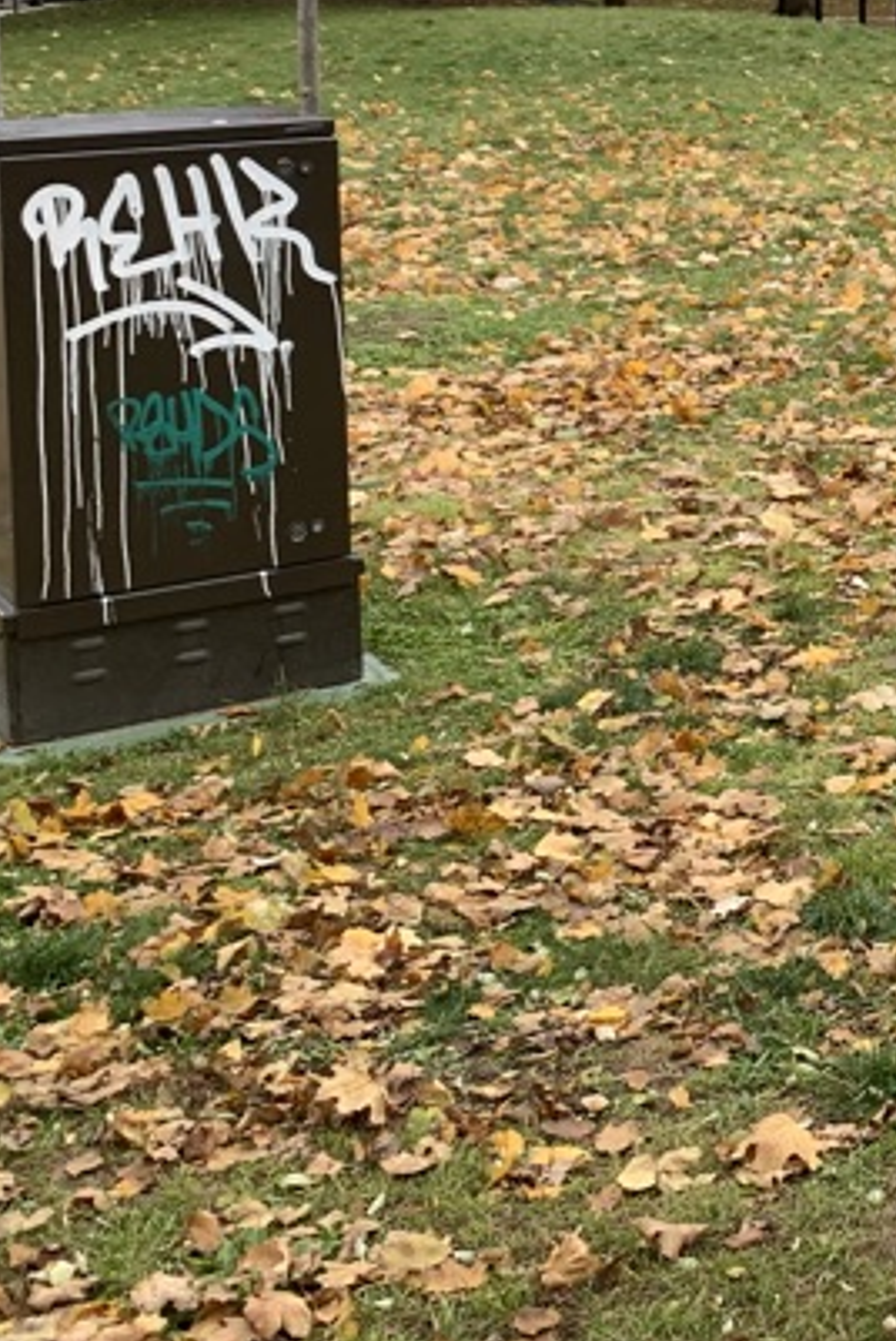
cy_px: 94
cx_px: 1404
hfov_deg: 17.5
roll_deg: -0.7
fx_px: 2571
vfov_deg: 28.0
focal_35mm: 69
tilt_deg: -5.5
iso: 25
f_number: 1.8
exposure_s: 1/407
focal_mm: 4.25
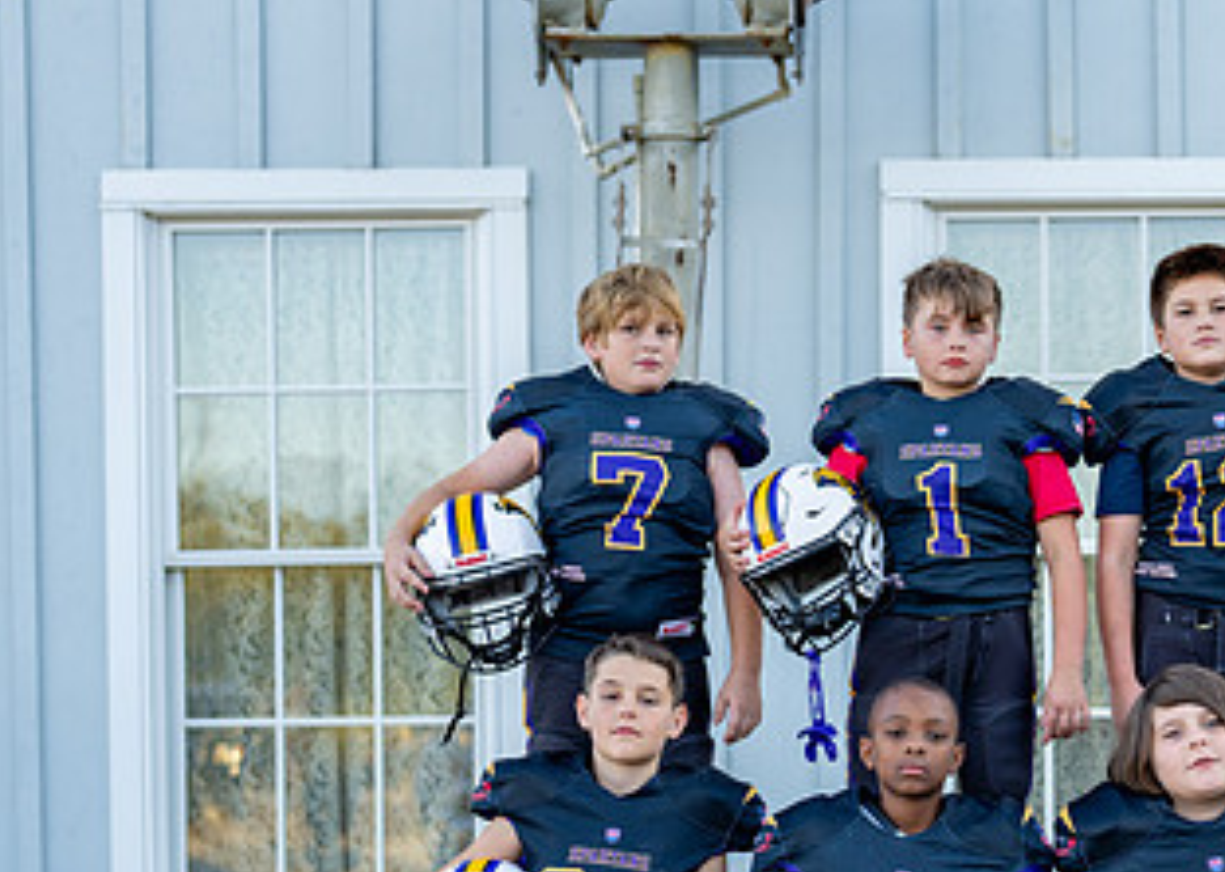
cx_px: 1089
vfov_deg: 14.1
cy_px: 746
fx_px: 3509
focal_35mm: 101
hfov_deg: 19.5
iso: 100
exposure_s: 1/640
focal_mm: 50
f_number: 2
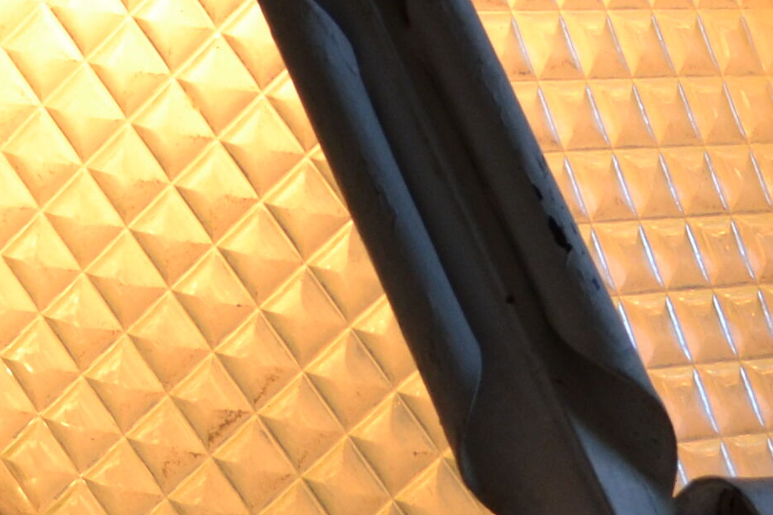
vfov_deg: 6.5
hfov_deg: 9.8
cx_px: -3
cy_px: -148
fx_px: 4487
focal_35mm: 209
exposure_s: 1/125
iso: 400
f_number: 5.6
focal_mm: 28
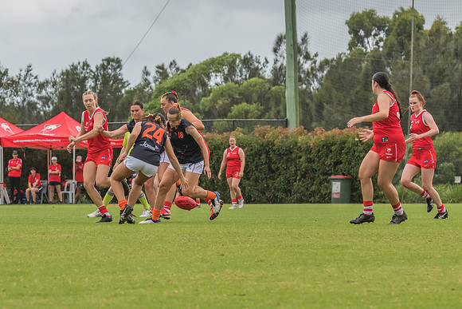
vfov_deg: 3.9
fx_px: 4511
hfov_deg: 5.9
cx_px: 86
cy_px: 93
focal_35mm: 351
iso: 800
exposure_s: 1/1250
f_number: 8
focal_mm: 170
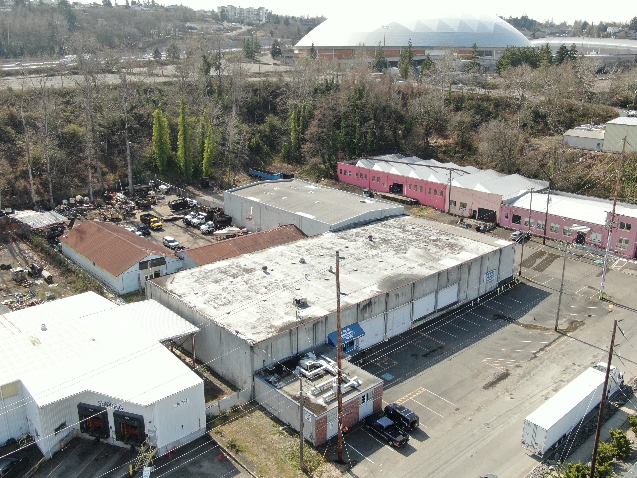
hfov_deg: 55.4
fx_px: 607
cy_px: 239
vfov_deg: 42.9
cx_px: 318
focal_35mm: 33
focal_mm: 5.69
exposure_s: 1/120
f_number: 3.2
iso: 100
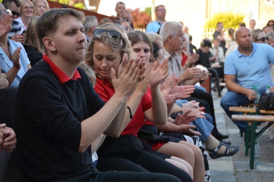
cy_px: 91
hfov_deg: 18.2
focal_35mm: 112
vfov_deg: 12.1
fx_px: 854
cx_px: 137
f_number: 5.6
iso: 250
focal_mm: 75
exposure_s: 1/125
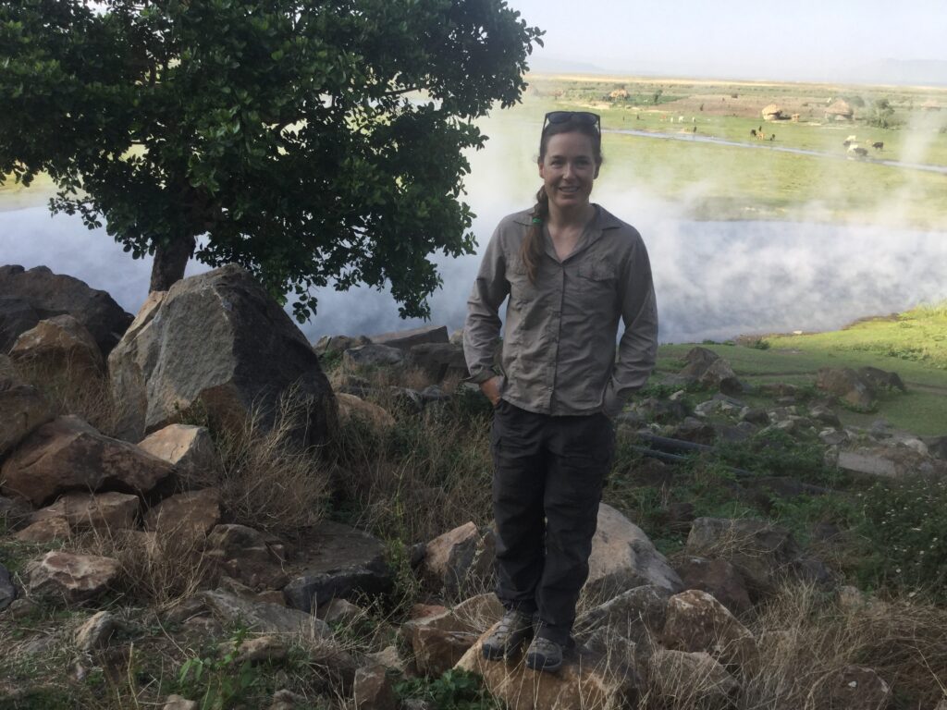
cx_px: 474
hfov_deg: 58.4
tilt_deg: -21.3
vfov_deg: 45.4
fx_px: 848
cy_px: 355
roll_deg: -2.3
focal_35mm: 31
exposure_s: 1/401
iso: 25
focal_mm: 3.3
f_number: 2.4
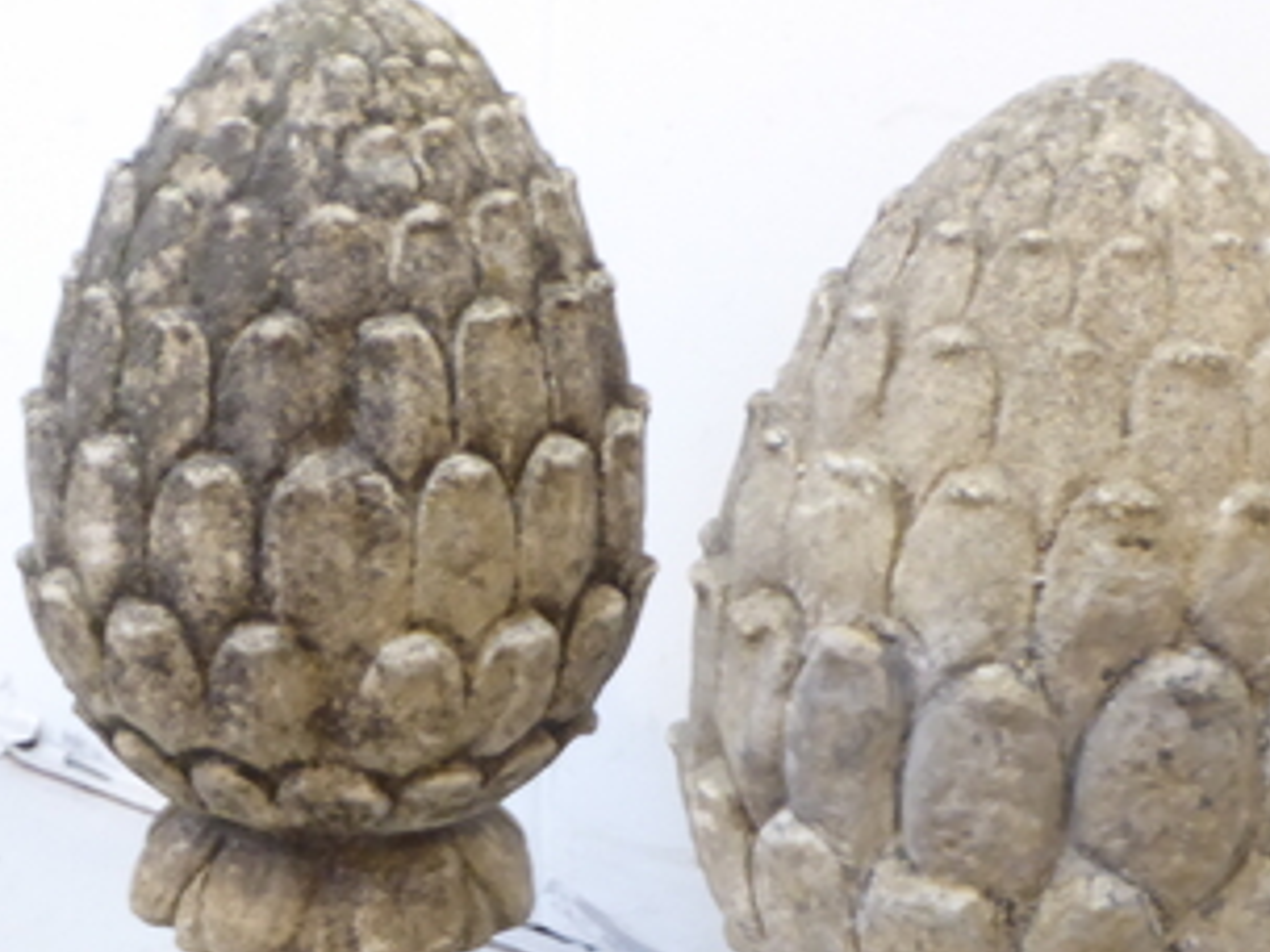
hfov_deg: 25.3
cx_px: 610
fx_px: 2825
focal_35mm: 77
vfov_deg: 18.8
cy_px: 877
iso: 400
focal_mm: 6.7
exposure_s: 1/5
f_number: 3.7
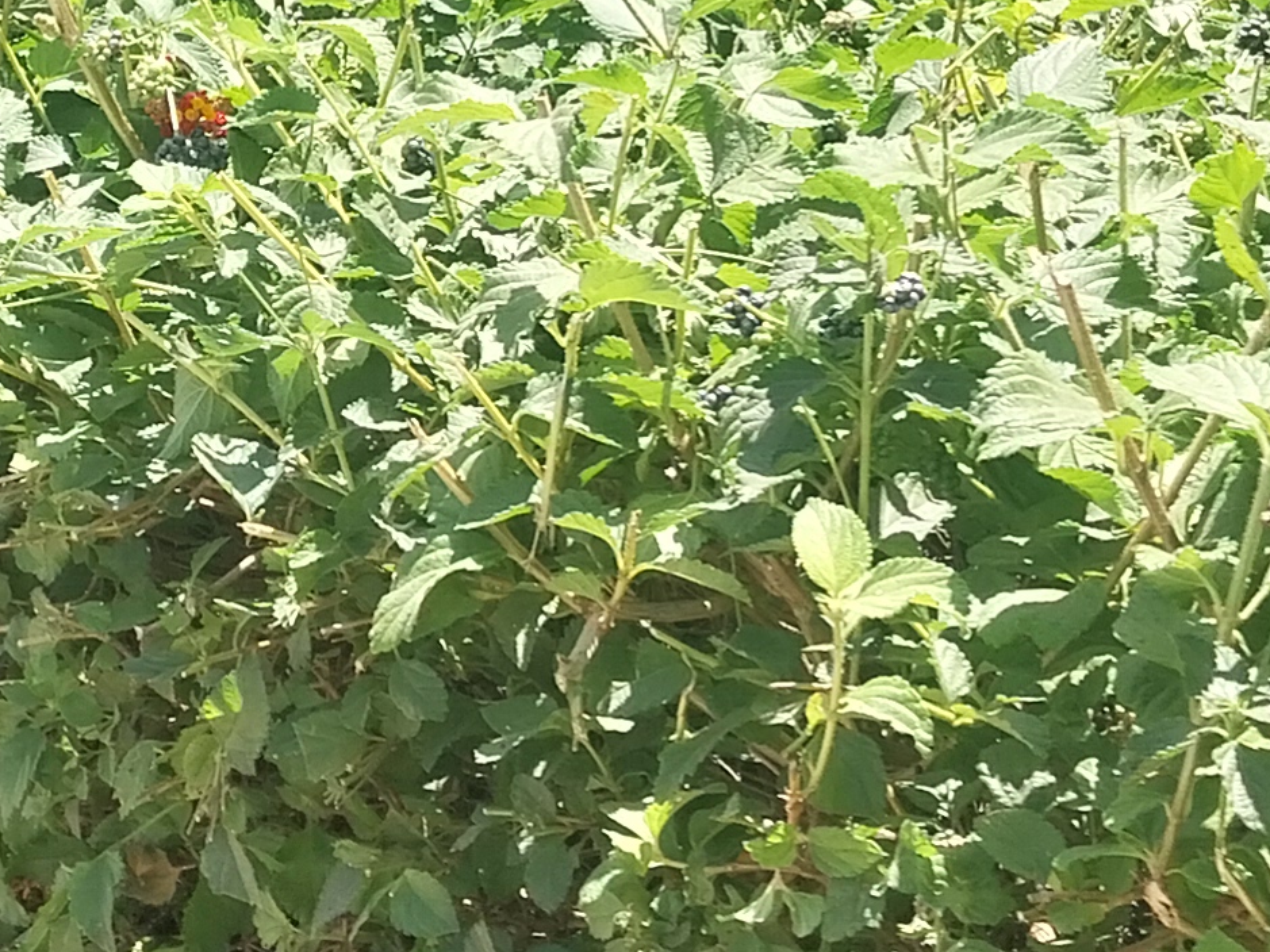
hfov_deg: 17.3
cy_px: 265
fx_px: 4145
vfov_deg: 13.1
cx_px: 271
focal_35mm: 113
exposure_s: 1/397
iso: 25
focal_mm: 4
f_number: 1.8
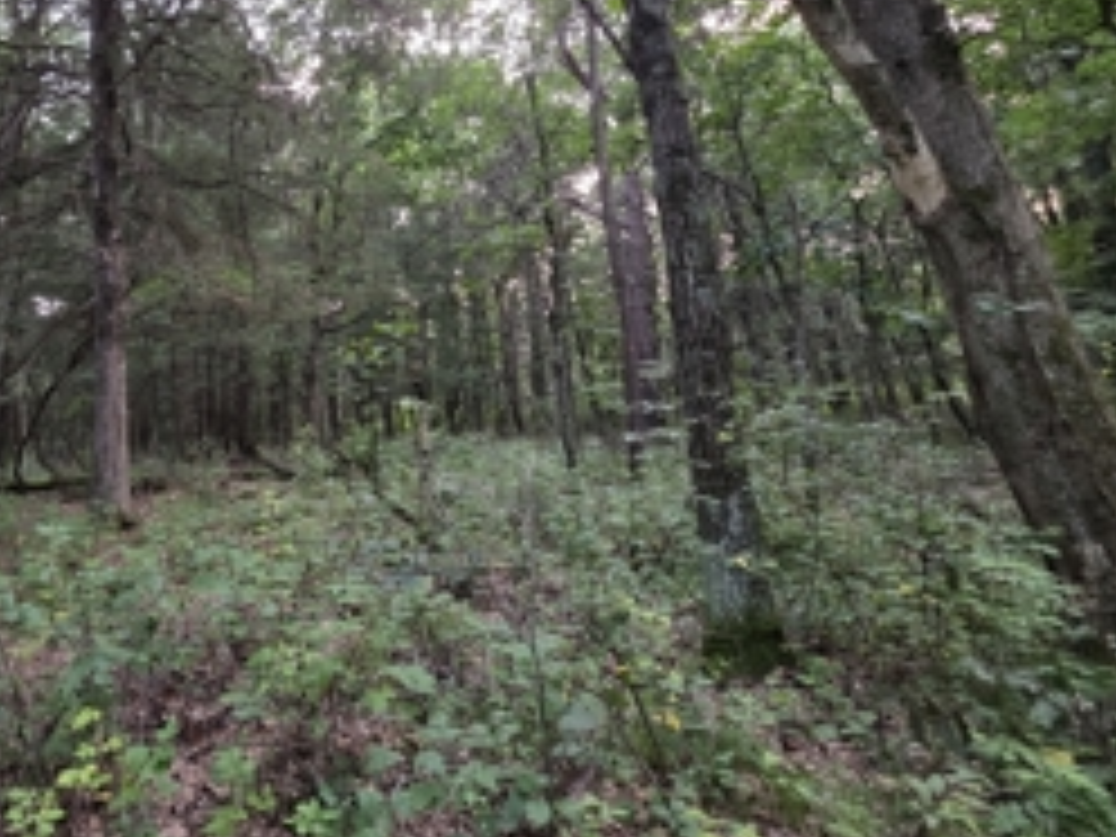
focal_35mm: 21
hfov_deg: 72.1
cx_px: 248
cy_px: 288
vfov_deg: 62.1
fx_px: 677
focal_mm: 2.2
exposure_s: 1/60
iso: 200
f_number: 1.9
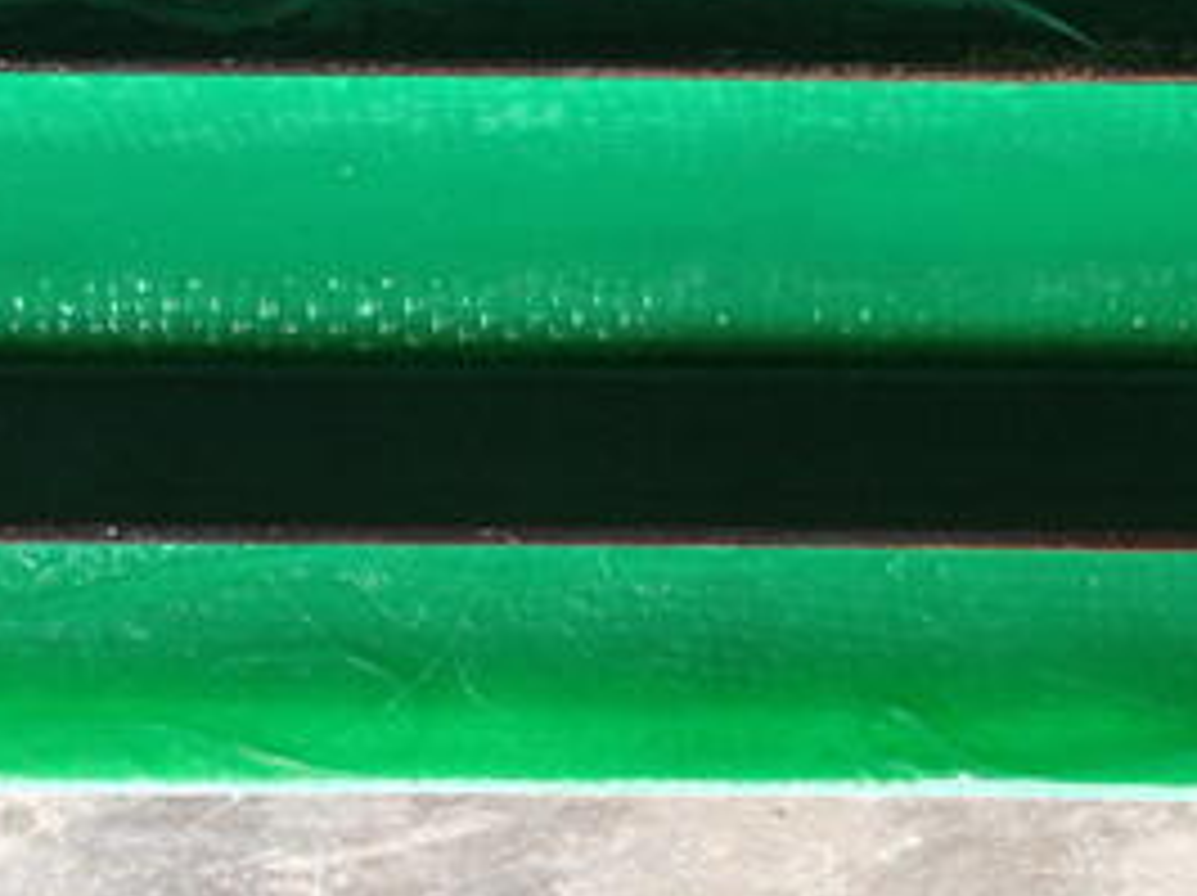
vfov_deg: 15.7
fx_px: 3213
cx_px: 486
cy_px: 86
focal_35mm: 93
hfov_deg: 21.1
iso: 50
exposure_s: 1/24
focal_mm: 4.13
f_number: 2.4
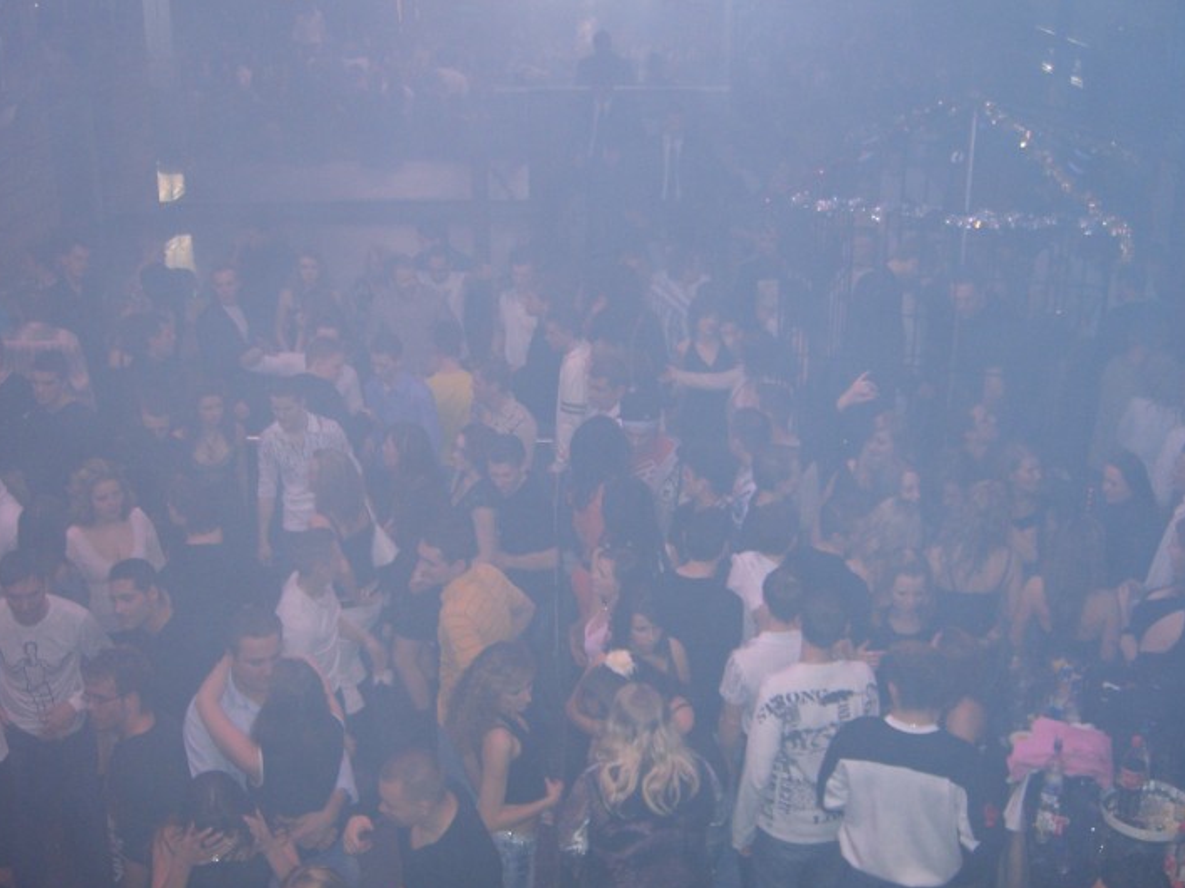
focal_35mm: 43
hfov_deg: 43.9
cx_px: 572
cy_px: 446
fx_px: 1472
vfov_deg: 33.6
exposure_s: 1/60
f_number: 2.8
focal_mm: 7.9
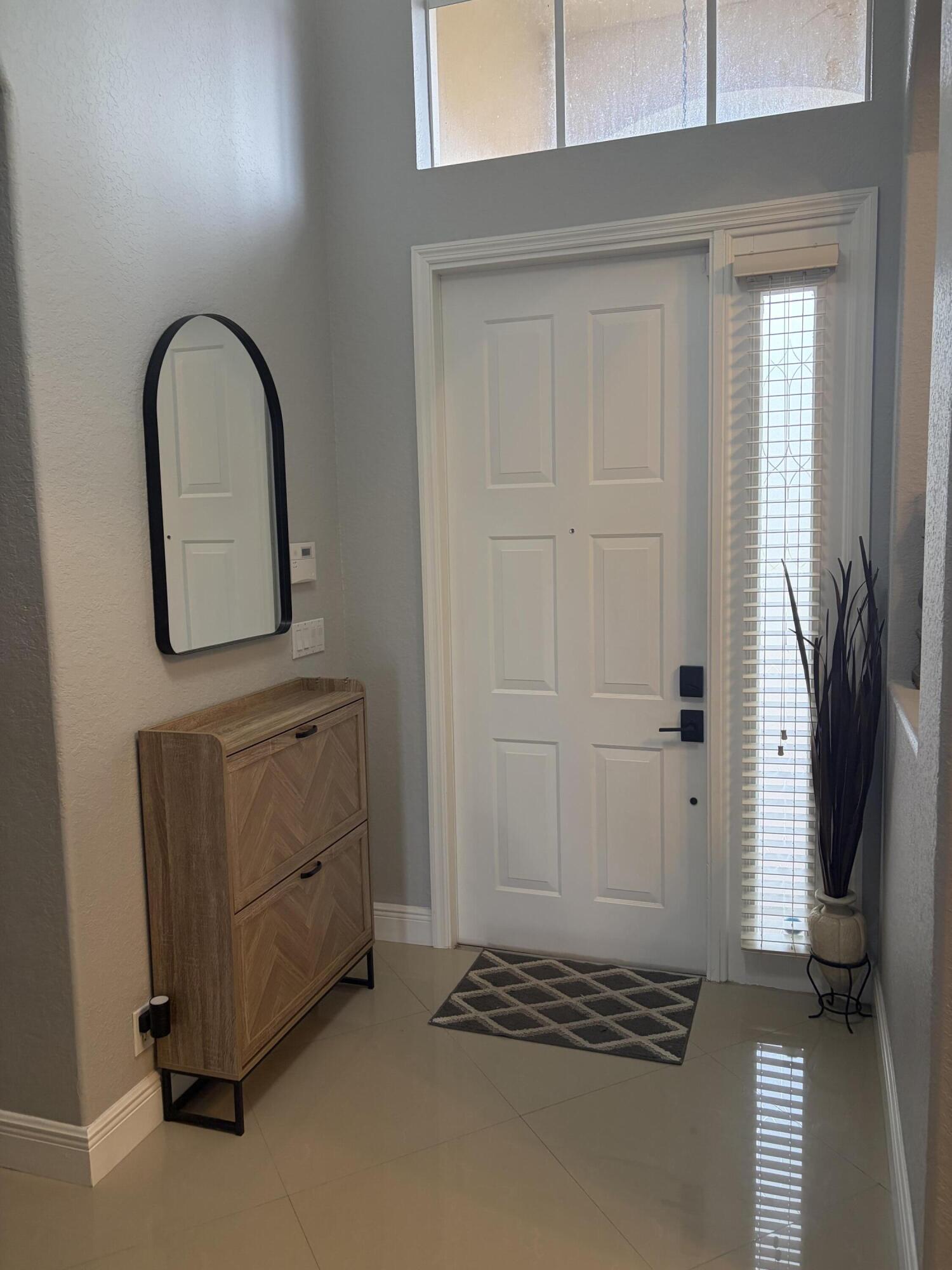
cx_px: 476
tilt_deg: -7.4
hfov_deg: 53.1
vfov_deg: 67.3
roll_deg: +0.8
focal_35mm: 26
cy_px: 635
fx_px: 953
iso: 125
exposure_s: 1/60
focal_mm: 5.96
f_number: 1.6
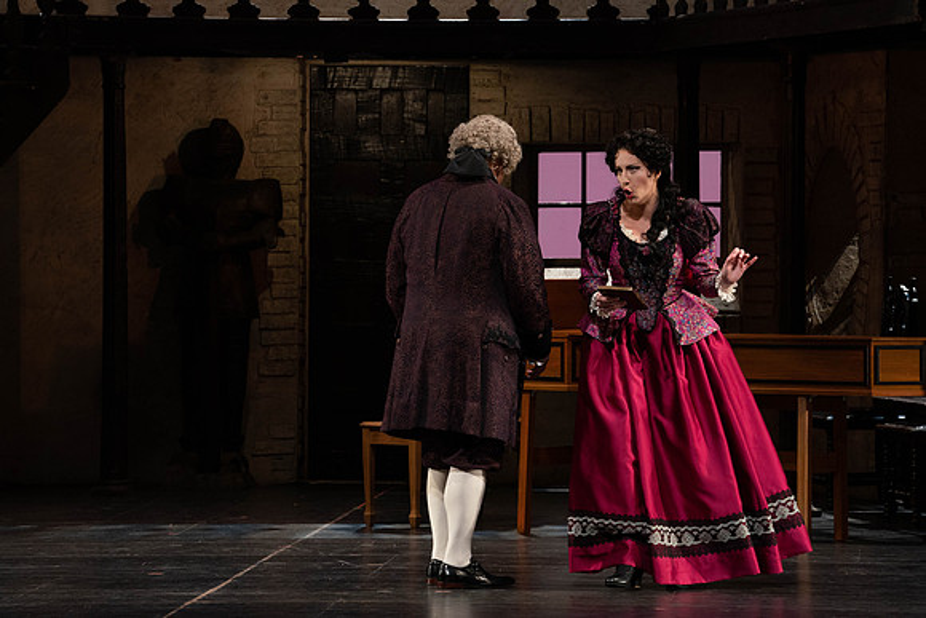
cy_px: 309
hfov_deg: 10.3
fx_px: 5145
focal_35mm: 200
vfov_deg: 6.9
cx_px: 463
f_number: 8
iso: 3200
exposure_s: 1/250
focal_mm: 200
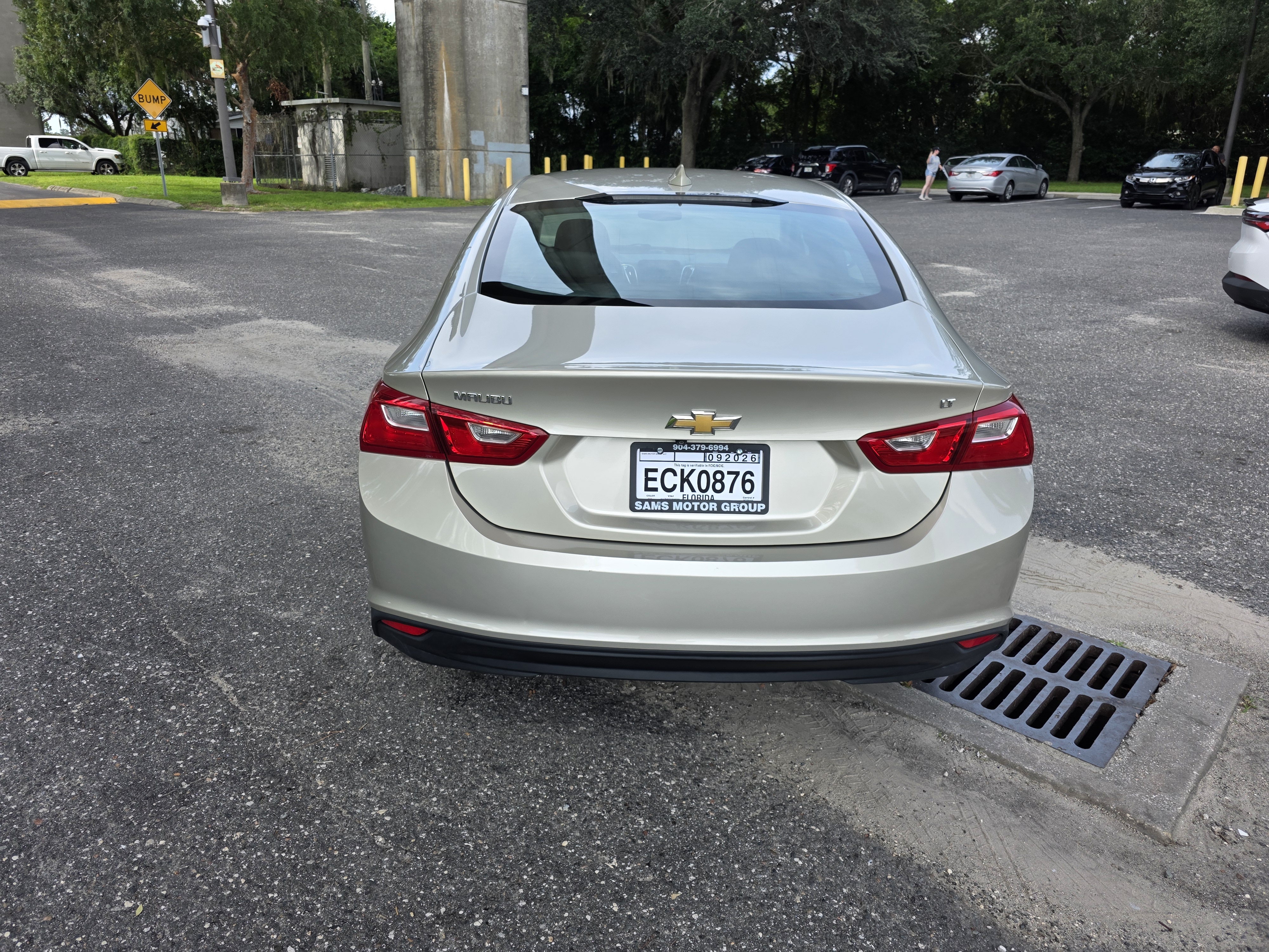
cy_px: 476
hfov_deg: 73.9
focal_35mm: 23
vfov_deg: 58.9
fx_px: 843
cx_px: 634
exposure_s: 1/1686
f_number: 1.7
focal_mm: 6.3
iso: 80
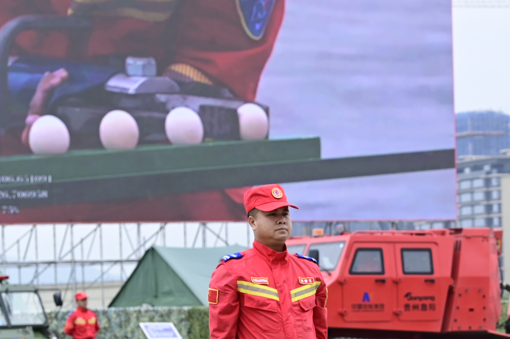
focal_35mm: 188
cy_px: 353
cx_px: 587
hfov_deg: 10.8
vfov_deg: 7.3
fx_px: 2661
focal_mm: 70
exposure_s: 1/500
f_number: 5.6
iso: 400
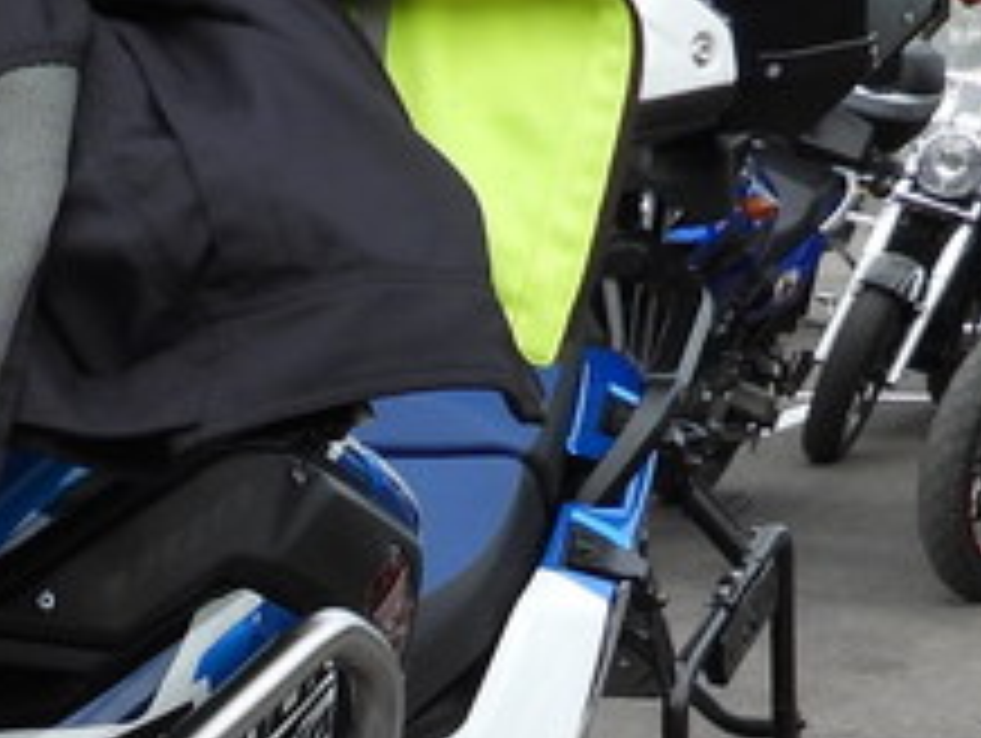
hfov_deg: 13.8
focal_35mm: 132
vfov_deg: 10.7
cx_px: -572
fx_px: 3745
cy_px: 1192
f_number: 2.8
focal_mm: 4.3
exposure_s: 1/1000
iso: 100
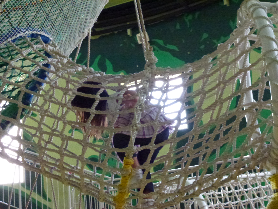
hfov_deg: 33.8
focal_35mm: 57
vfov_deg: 25.7
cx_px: 139
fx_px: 458
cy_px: 104
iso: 1600
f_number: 4.4
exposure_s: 1/125
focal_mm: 10.1
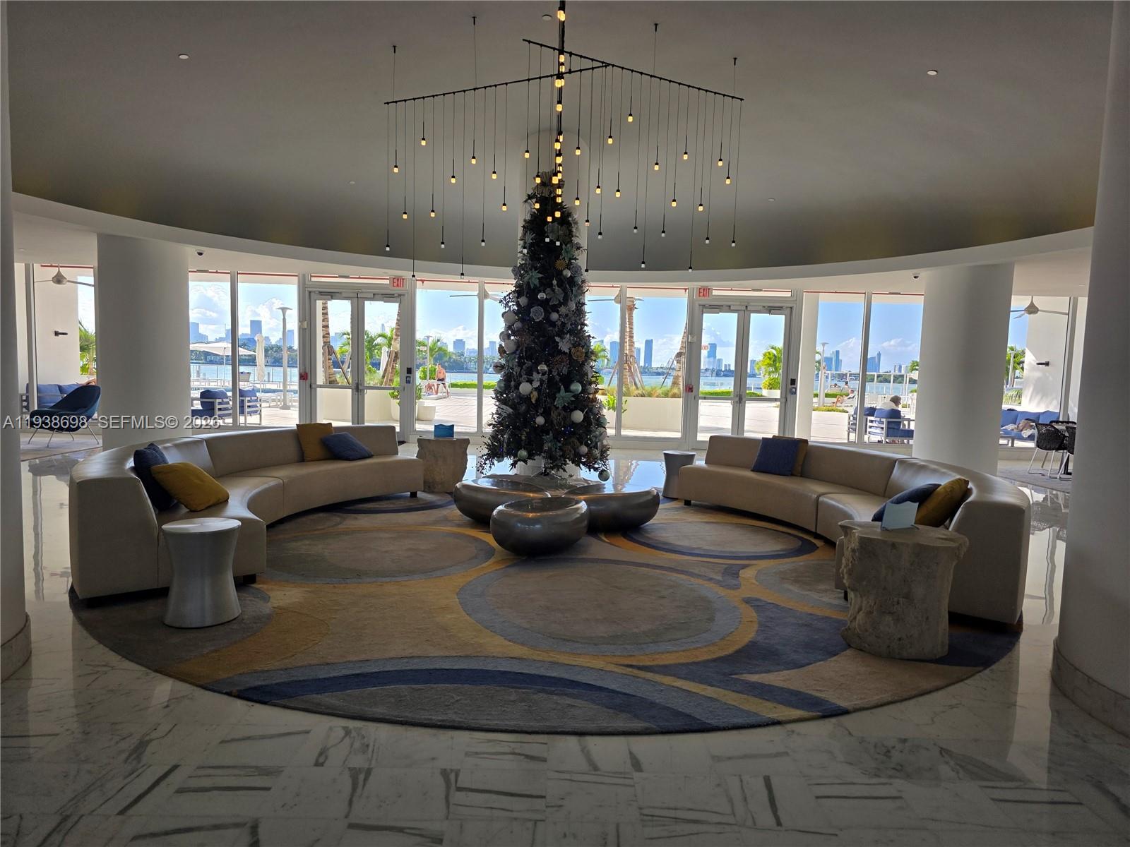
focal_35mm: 23
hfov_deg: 73.9
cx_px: 565
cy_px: 424
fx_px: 751
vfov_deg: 58.9
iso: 80
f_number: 1.7
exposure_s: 1/2708
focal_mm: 6.3
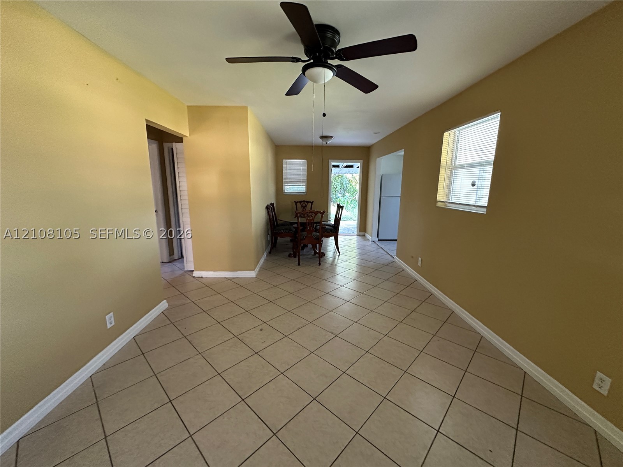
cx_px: 312
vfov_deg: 85.7
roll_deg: -1.4
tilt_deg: -10.5
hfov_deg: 102.1
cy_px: 234
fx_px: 252
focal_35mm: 14
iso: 640
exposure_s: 1/60
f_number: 2.2
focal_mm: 2.22
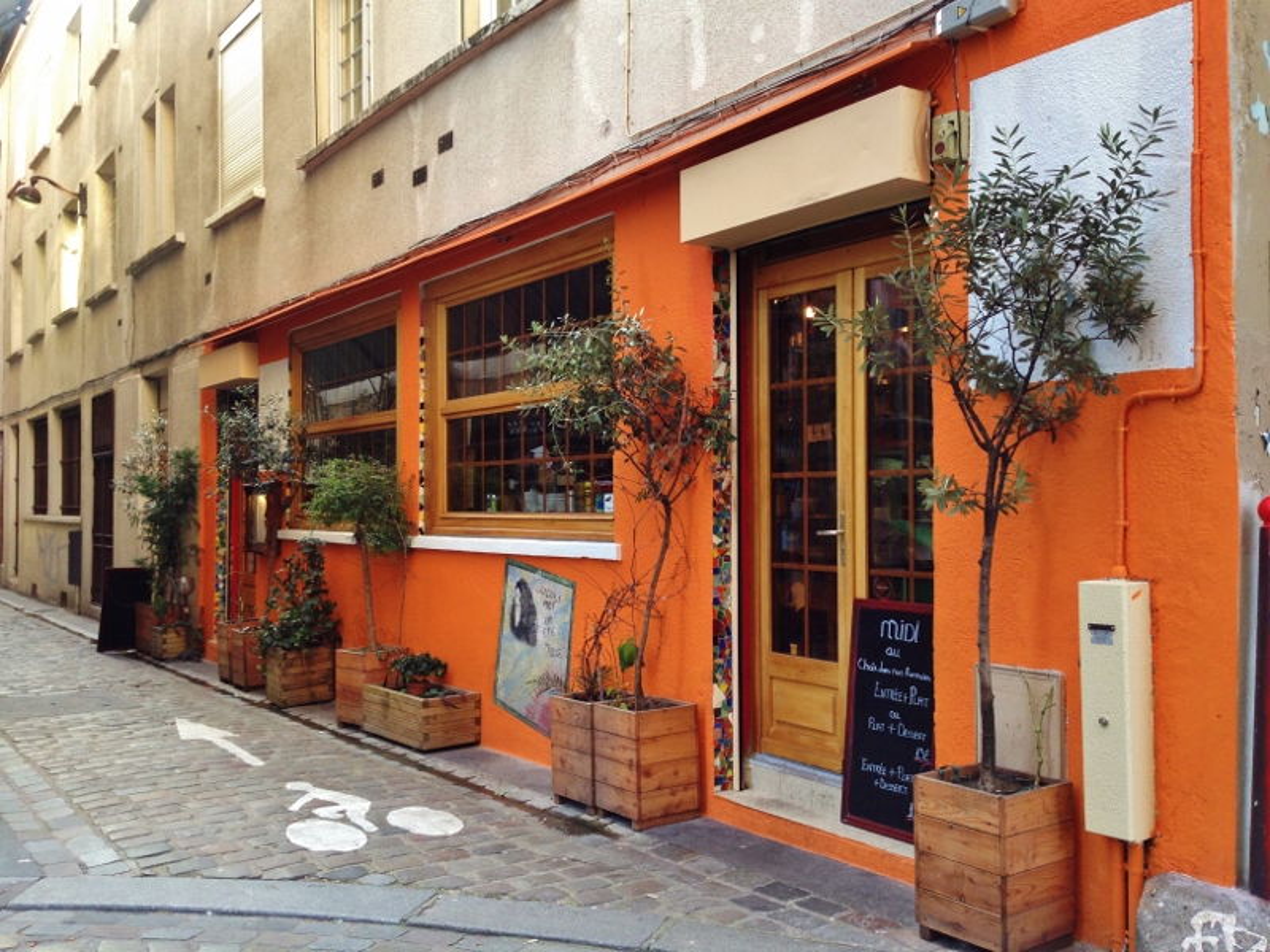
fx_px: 1211
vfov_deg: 42.9
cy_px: 476
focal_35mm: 33
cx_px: 635
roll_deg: -1.0
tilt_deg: +0.7
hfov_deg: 55.4
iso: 64
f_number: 2.4
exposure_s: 1/60
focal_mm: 4.12
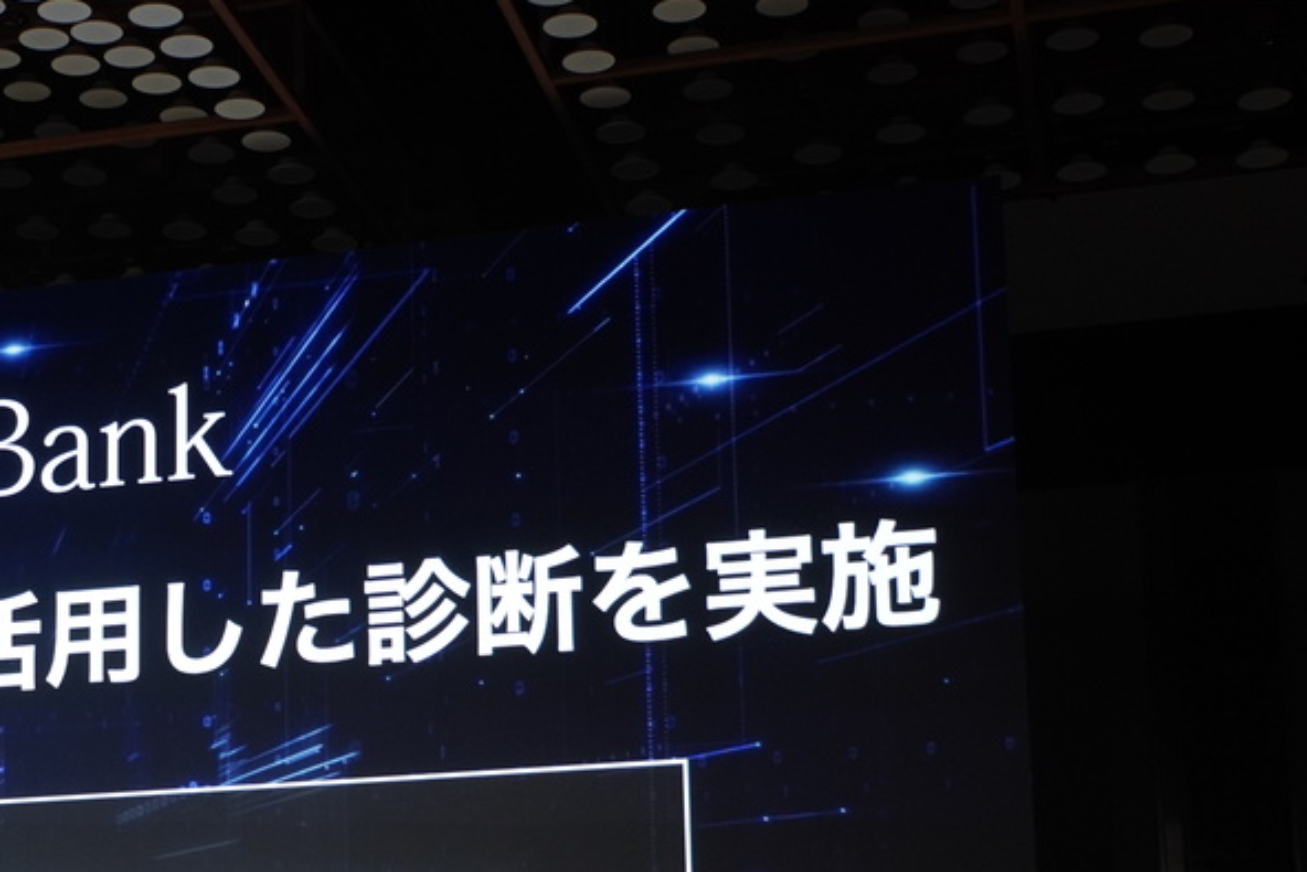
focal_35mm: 81
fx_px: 2935
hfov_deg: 24.4
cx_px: 148
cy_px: 768
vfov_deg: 16.7
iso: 800
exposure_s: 1/50
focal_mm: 26.6
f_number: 4
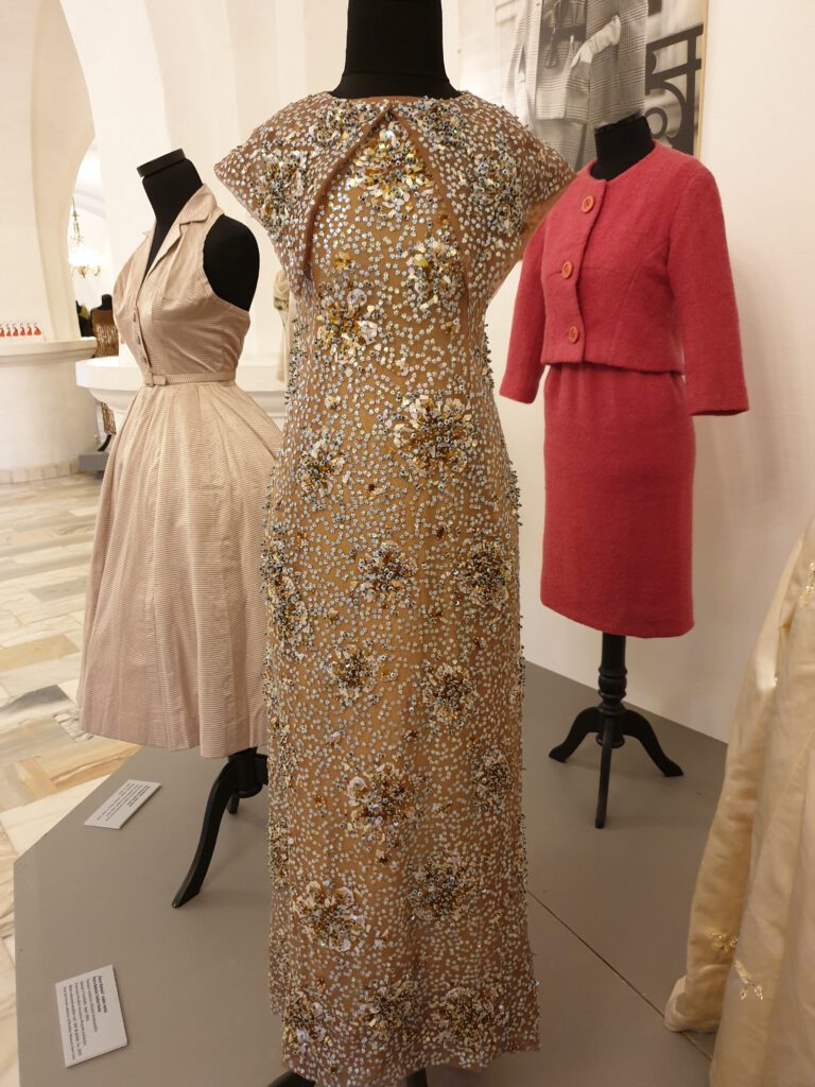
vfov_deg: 67.3
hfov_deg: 53.1
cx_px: 408
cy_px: 544
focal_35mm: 26
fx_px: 816
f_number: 1.5
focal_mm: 4.3
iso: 250
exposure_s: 1/50
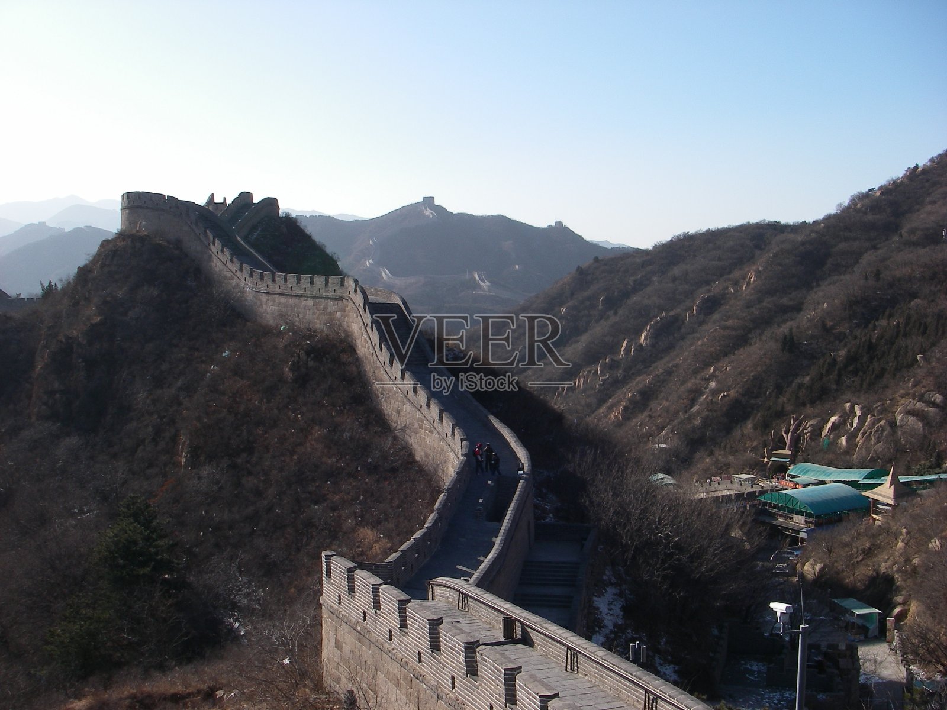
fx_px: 1040
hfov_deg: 49.0
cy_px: 355
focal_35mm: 38
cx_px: 474
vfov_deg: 37.7
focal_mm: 6.3
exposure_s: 1/160
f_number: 6.6
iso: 64
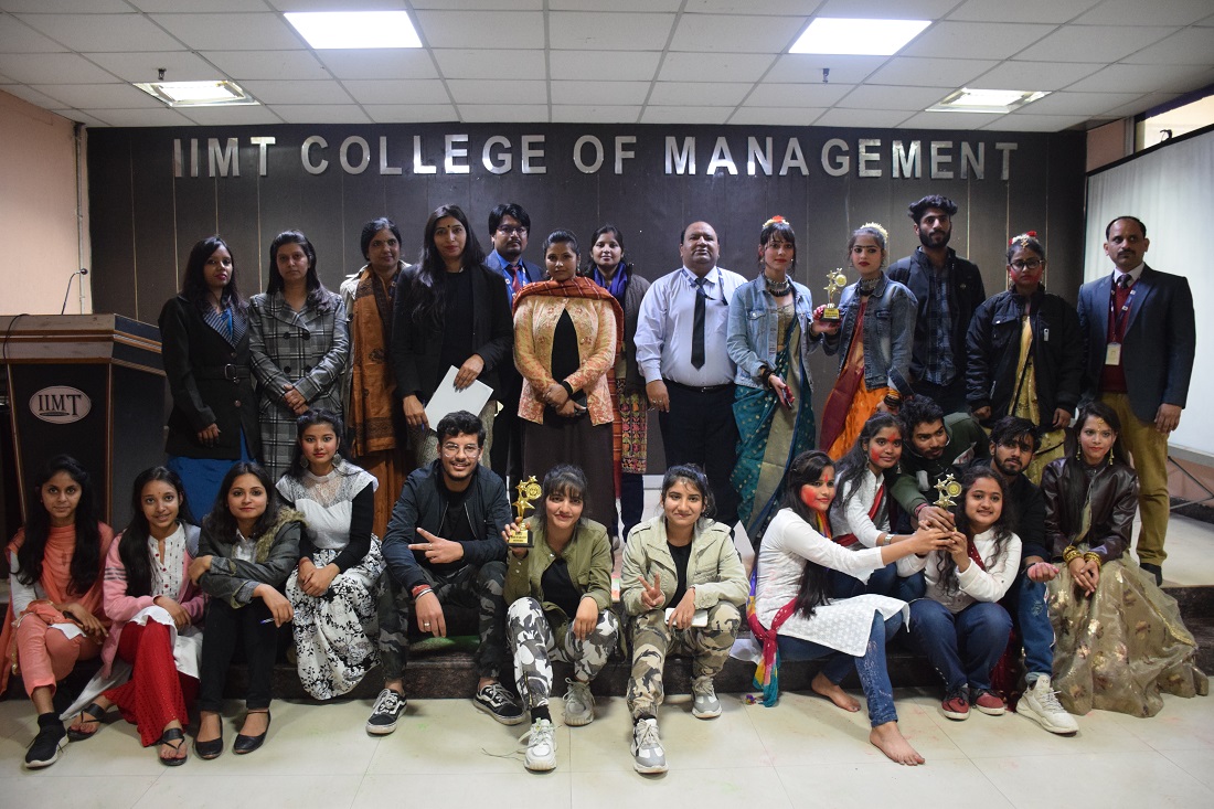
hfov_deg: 67.4
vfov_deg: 47.9
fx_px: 910
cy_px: 404
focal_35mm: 27
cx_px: 607
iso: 2500
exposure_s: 1/60
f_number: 3.5
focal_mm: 18
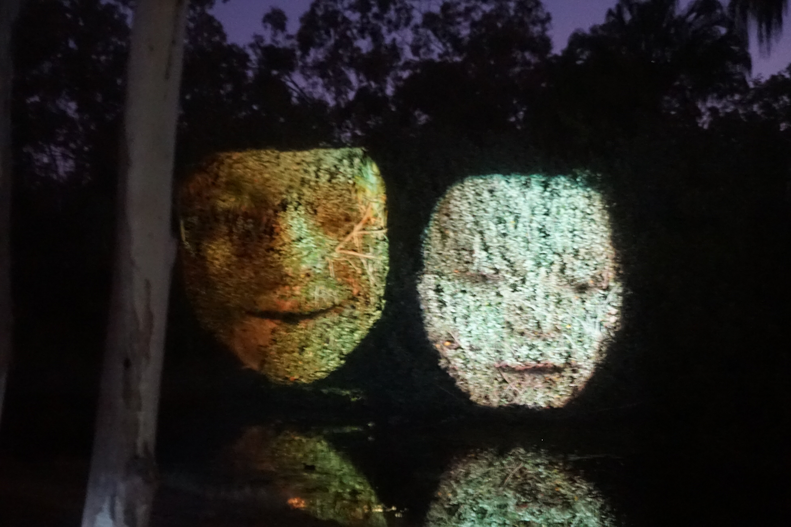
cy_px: 264
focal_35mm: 60
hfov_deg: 33.4
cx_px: 396
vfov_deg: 22.6
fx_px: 1318
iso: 6400
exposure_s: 1/4
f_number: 4.5
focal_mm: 40
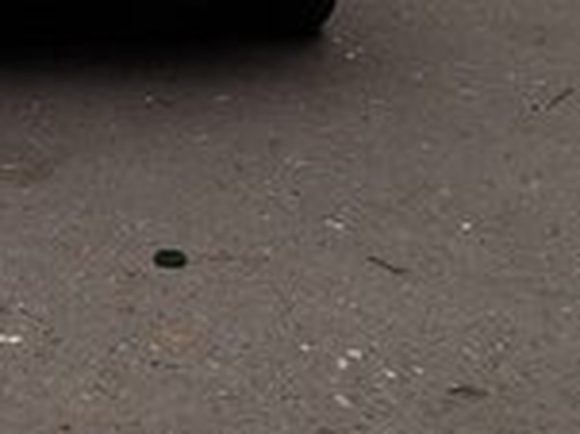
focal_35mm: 118
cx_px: -154
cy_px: -340
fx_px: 1976
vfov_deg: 11.6
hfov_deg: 15.9
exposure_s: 1/947
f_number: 1.9
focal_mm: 3.6
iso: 40
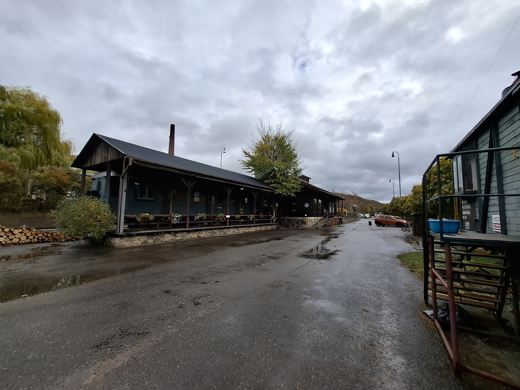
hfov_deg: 106.2
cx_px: 260
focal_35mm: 13
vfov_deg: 89.9
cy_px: 195
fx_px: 195
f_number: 2.2
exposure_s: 1/451
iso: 40
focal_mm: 1.74
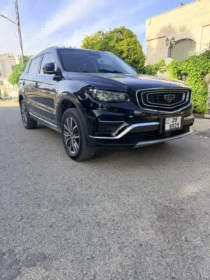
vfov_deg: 71.6
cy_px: 140
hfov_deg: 56.8
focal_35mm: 24
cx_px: 105
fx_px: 194
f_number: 1.78
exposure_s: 1/689
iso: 100
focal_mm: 6.76
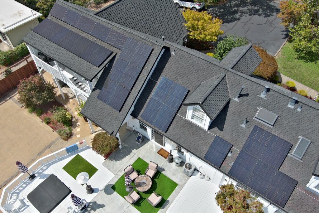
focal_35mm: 29
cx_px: 160
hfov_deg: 63.7
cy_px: 106
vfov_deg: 45.0
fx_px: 257
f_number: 2.8
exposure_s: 1/5208
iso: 400
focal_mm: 10.57
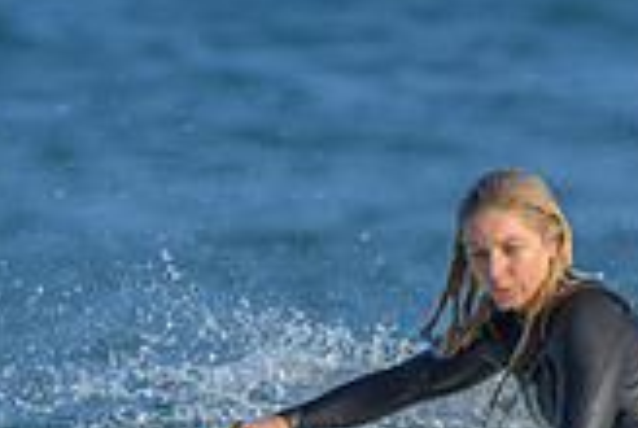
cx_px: 635
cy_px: 426
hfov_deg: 0.6
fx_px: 58251
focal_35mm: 3281
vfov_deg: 0.4
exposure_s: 1/2000
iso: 320
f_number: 6.3
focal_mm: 800
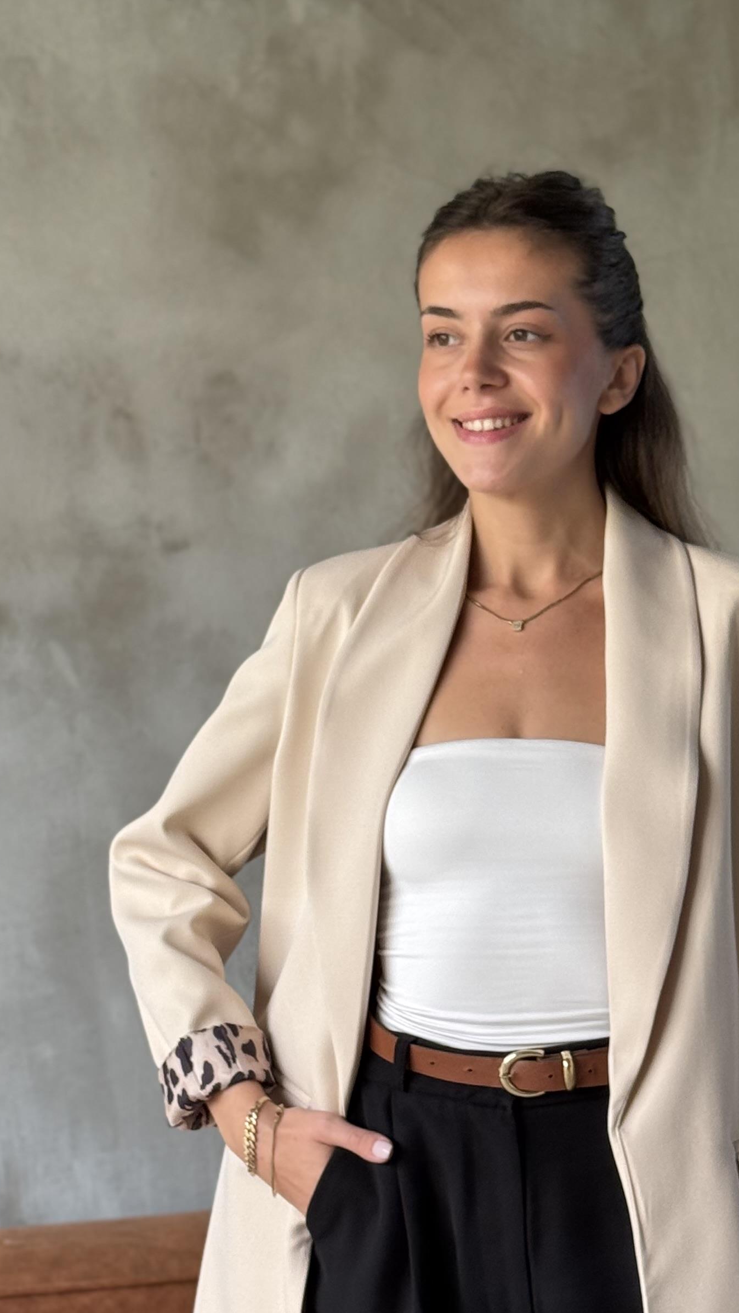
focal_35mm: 88
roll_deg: +0.3
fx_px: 3065
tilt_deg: -1.4
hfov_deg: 13.7
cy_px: 705
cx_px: 522
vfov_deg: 24.2
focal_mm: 6.76
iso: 125
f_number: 1.78
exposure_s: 1/60
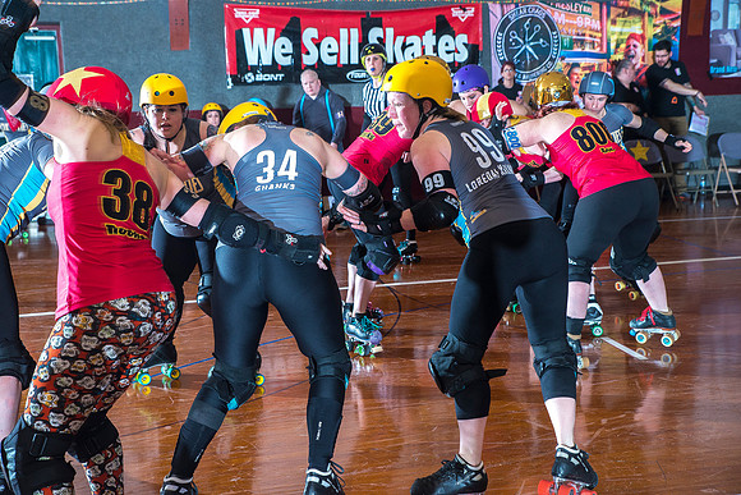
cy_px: 248
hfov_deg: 38.2
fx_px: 1071
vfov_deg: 26.0
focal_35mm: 52
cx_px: 370
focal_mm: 52
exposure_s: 1/160
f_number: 5.6
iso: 800
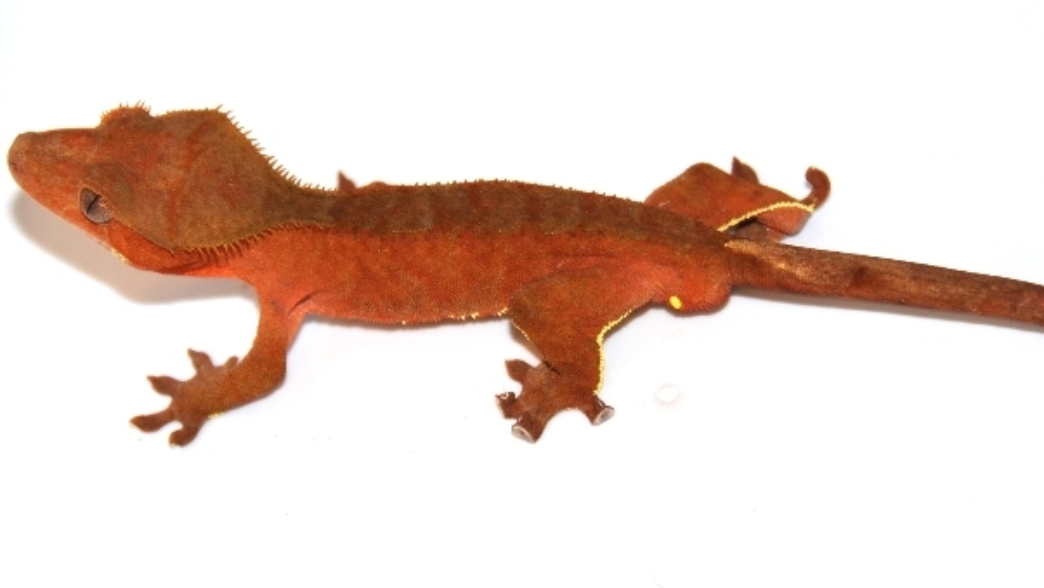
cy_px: 244
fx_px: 3240
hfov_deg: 18.3
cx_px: 529
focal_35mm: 117
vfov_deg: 10.4
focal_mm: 70
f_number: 5
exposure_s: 1/60
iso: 200
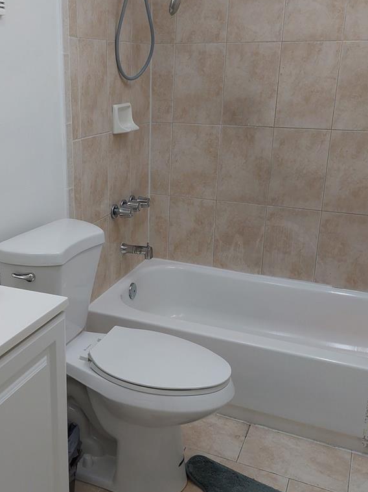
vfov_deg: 48.9
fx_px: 539
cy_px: 227
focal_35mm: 38
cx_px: 120
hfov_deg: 37.3
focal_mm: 5.23
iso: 64
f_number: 1.8
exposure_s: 1/60
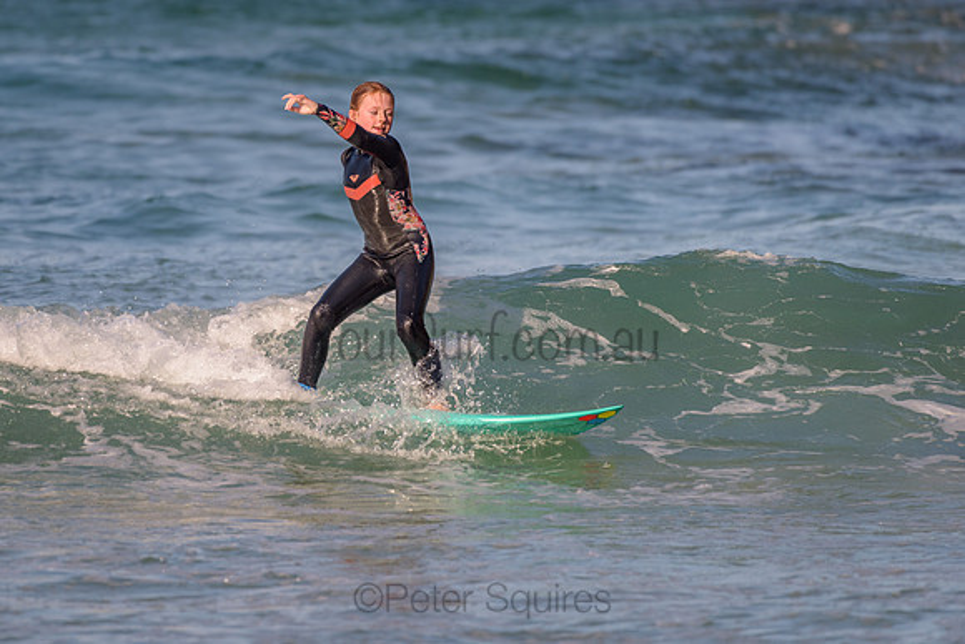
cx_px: 378
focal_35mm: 613
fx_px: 16445
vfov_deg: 2.2
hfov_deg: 3.4
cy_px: 260
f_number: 5.6
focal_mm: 500
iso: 220
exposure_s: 1/2000
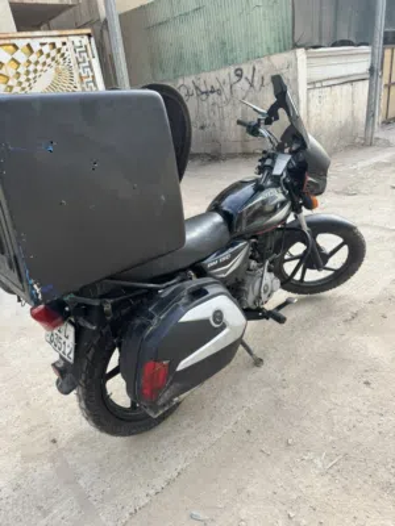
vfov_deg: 71.6
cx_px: 198
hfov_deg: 56.8
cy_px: 263
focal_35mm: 24
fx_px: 365
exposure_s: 1/582
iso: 80
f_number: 1.78
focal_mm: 6.76
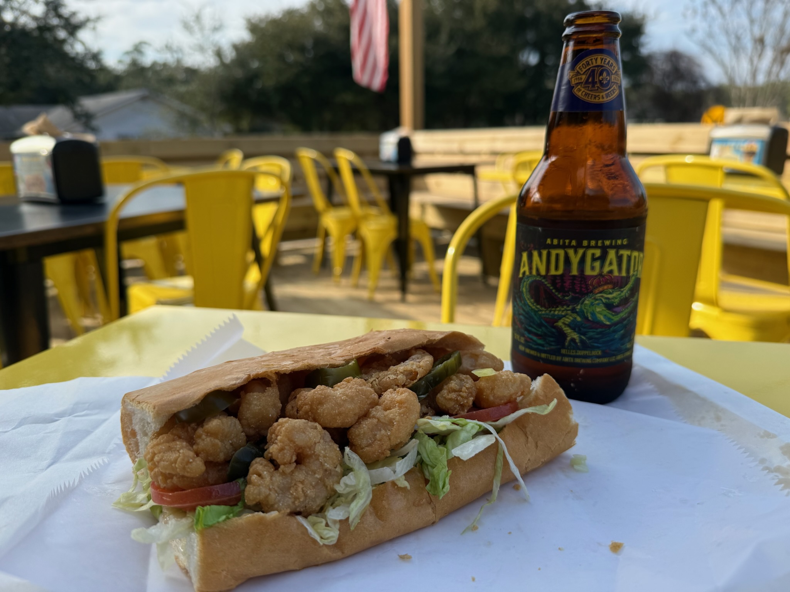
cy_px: 296
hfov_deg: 71.6
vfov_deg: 56.8
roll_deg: +1.2
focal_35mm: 24
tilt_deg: -16.2
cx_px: 395
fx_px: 548
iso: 80
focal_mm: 6.76
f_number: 1.78
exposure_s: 1/2611
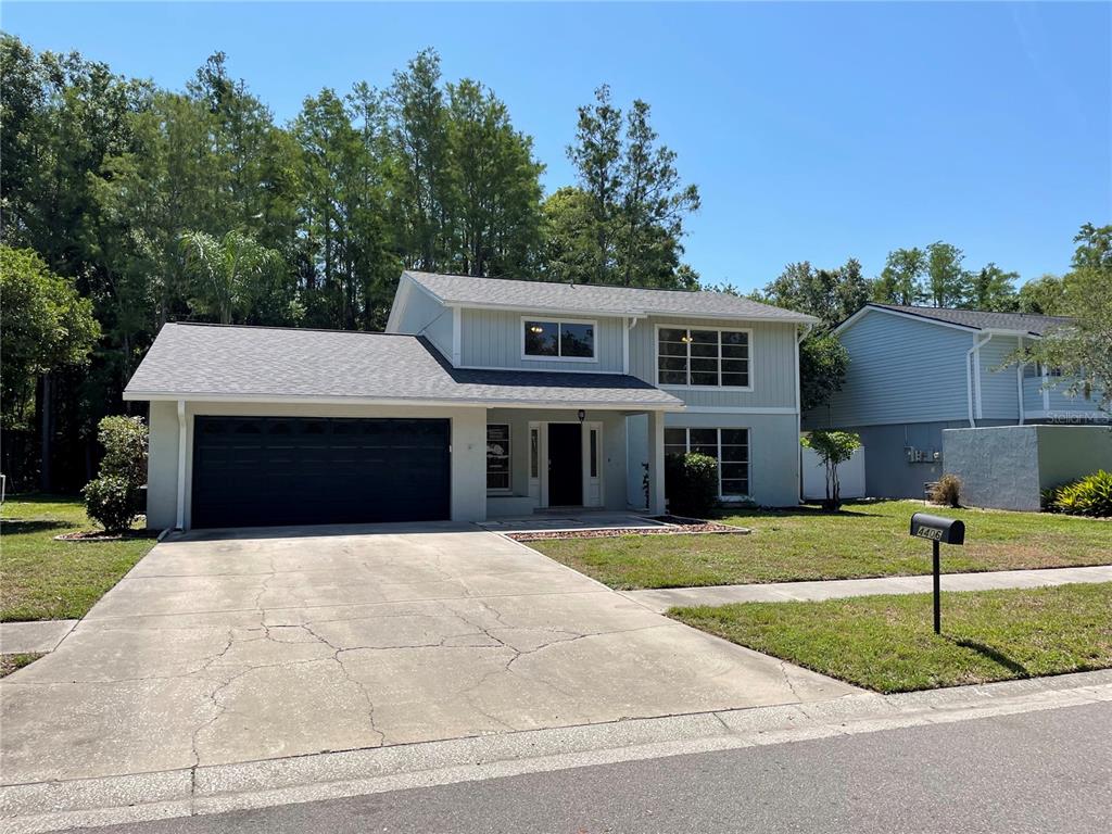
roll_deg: +1.1
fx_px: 835
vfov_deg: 53.1
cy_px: 417
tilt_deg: +3.8
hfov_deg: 67.3
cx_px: 556
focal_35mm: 26
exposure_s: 1/3401
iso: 32
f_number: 1.6
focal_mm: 4.2
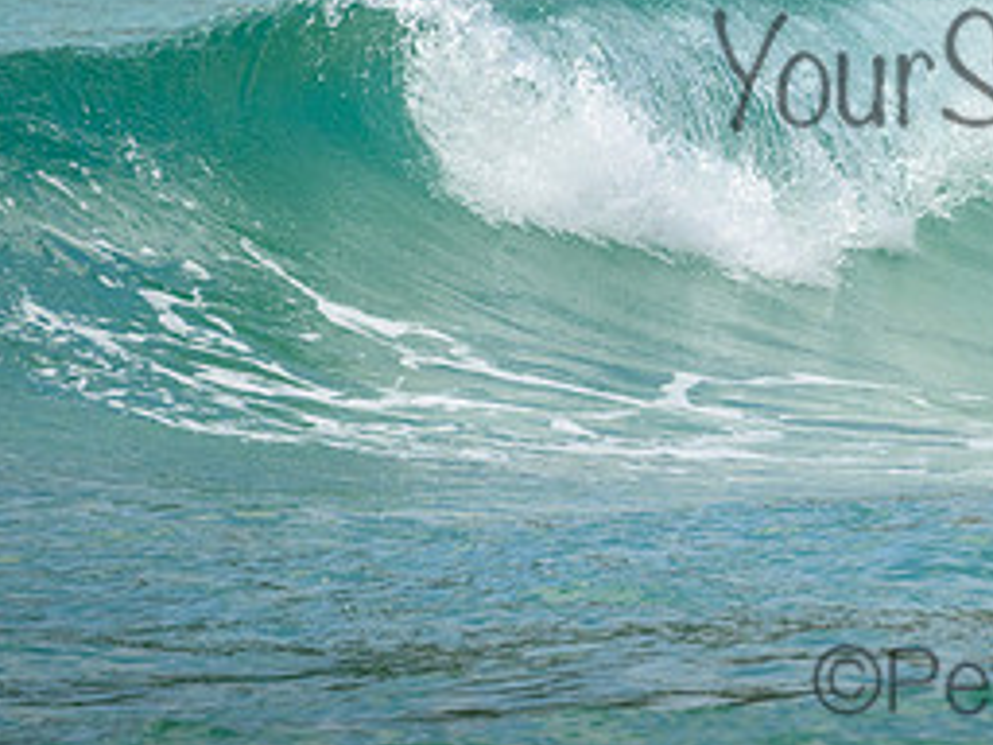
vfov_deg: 0.9
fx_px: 49943
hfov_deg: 1.1
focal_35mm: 1741
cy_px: 37
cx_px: 1113
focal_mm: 800
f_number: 11
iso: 800
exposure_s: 1/2000
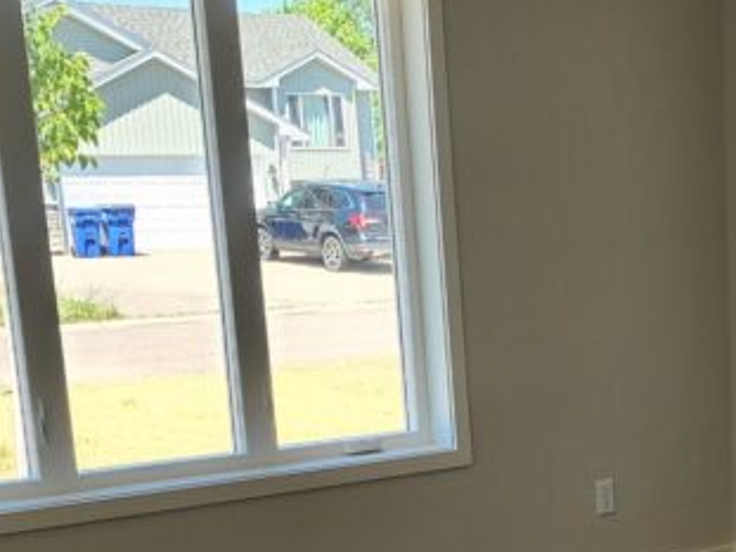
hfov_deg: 23.5
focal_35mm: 79
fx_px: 1679
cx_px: 770
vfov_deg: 18.0
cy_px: 602
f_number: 1.8
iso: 80
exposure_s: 1/180
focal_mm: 6.4
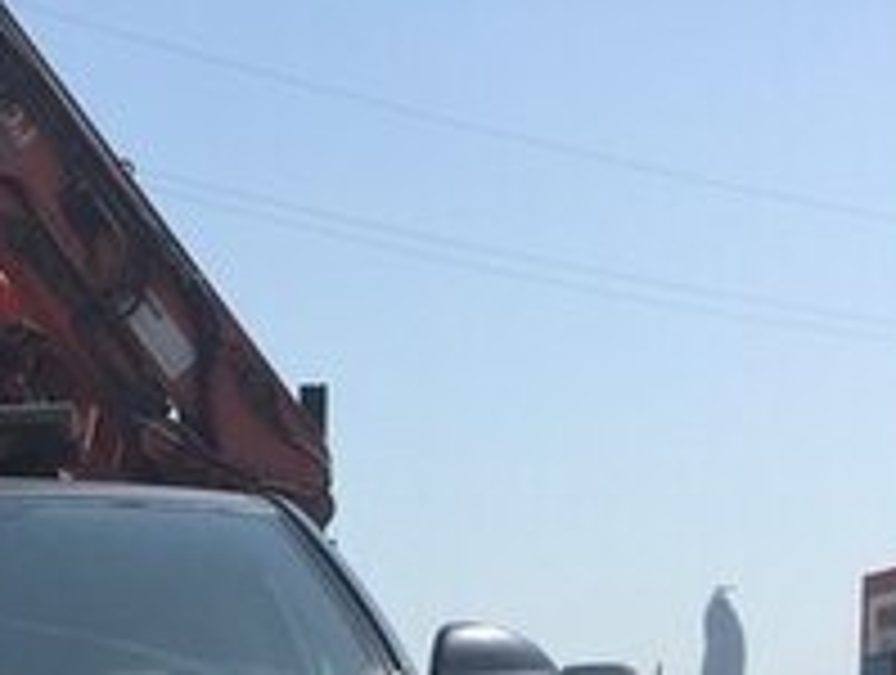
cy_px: 1105
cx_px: -149
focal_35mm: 96
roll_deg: +0.6
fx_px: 2489
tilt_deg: -7.0
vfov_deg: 14.1
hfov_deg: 19.3
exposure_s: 1/1832
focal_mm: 4.15
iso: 25
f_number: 2.2
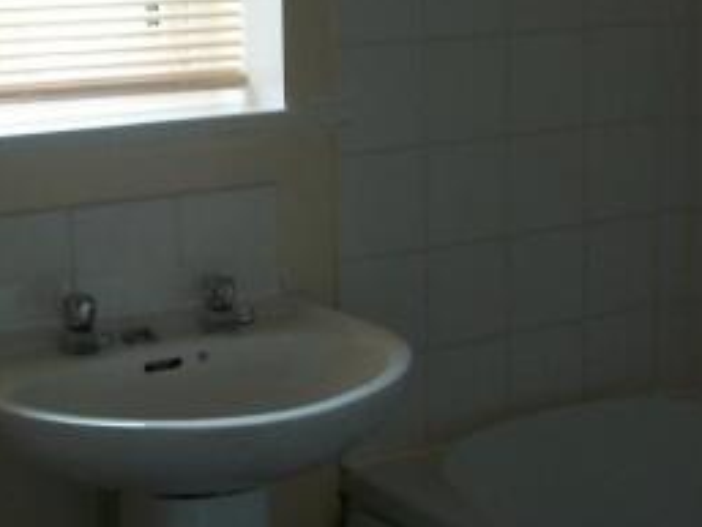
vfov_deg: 19.0
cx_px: 351
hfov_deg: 25.3
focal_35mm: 77
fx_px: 1562
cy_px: 143
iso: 80
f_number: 2.8
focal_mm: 5.7
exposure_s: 1/60
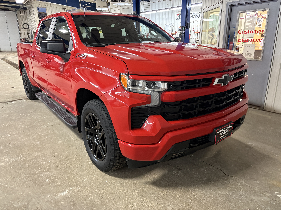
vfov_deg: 53.1
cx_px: 140
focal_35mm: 26
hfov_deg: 67.3
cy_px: 105
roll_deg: +1.1
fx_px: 211
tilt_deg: -17.3
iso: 400
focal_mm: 5.96
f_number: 1.6
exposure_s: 1/40
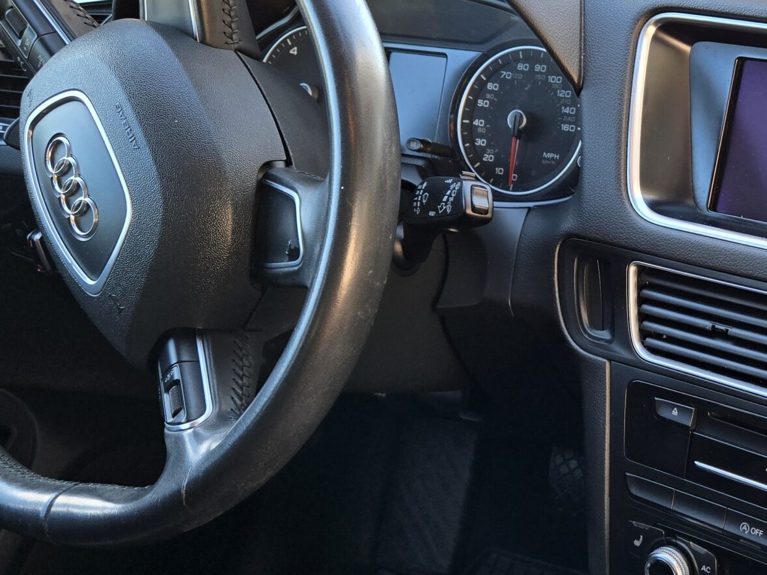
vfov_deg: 29.1
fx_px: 1108
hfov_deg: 36.1
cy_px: 302
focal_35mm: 50
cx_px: 672
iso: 80
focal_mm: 5.4
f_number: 1.8
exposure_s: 1/180
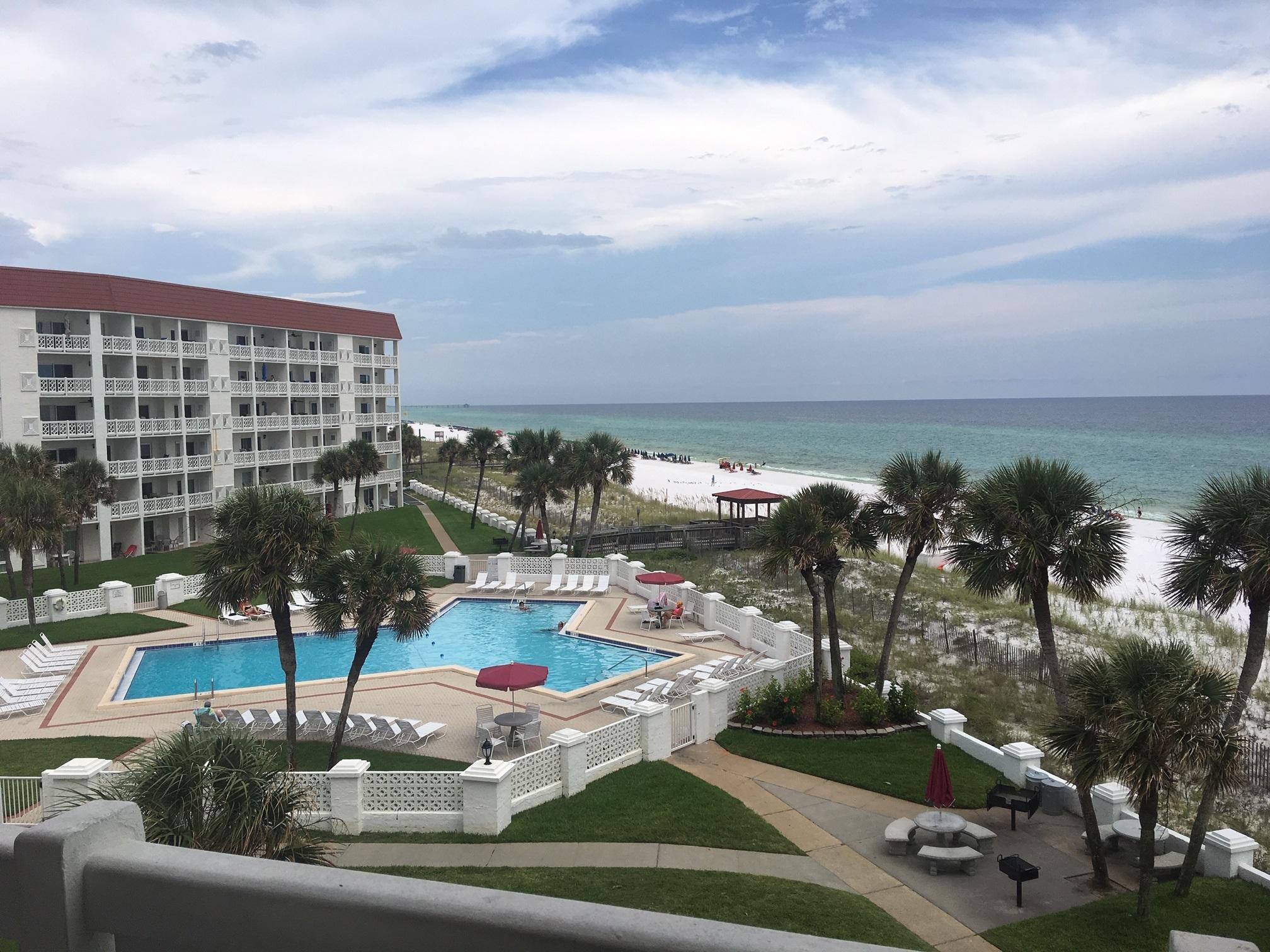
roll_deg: +1.3
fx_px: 1064
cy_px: 476
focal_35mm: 29
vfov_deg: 48.2
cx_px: 635
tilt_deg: -3.4
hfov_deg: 61.7
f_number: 2.2
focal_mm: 4.15
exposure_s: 1/1479
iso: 25
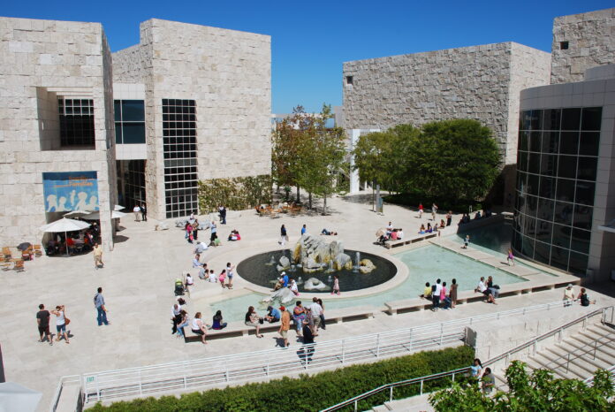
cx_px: 308
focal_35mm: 27
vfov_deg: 48.1
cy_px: 206
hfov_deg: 67.3
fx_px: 462
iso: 125
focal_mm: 18
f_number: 10
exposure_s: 1/250
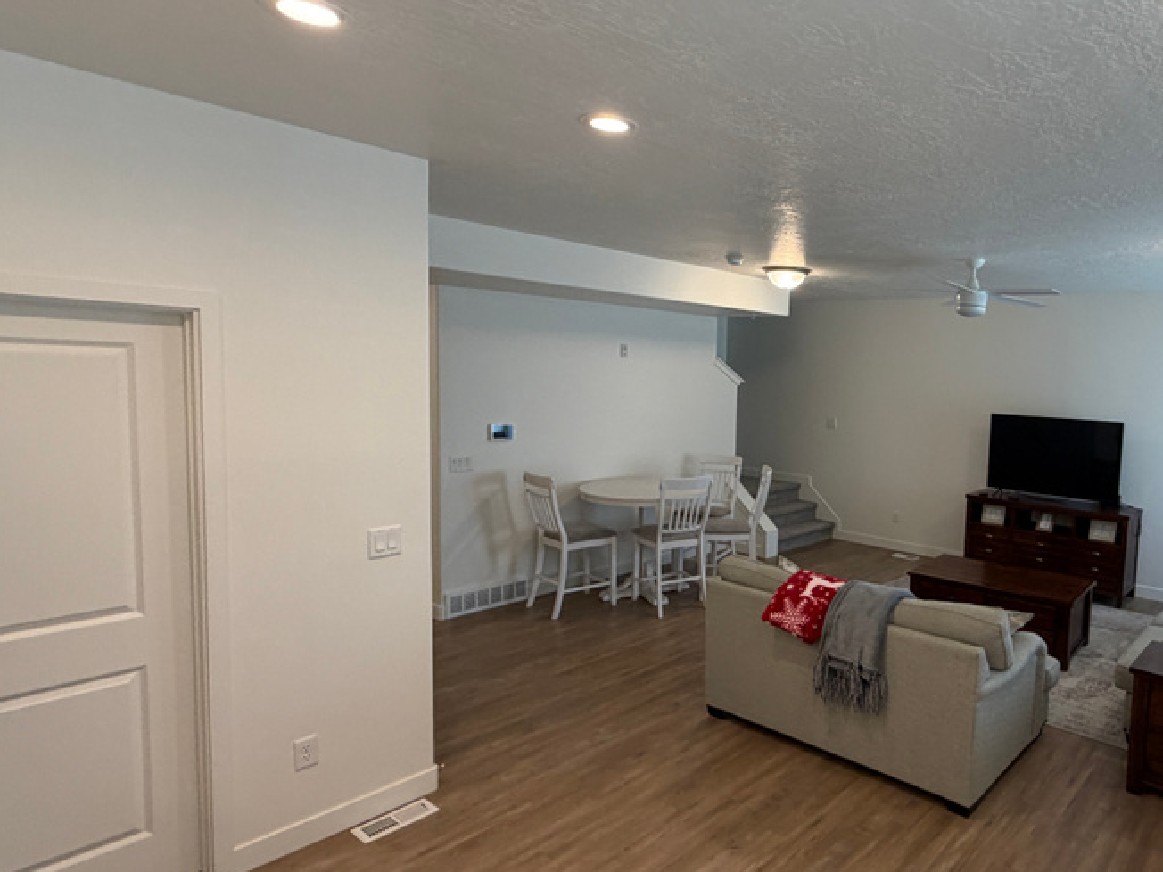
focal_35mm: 22
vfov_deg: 61.1
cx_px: 863
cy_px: 439
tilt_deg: -4.9
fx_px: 739
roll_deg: -1.6
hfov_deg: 71.5
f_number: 2.2
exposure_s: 1/120
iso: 200
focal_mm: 2.22
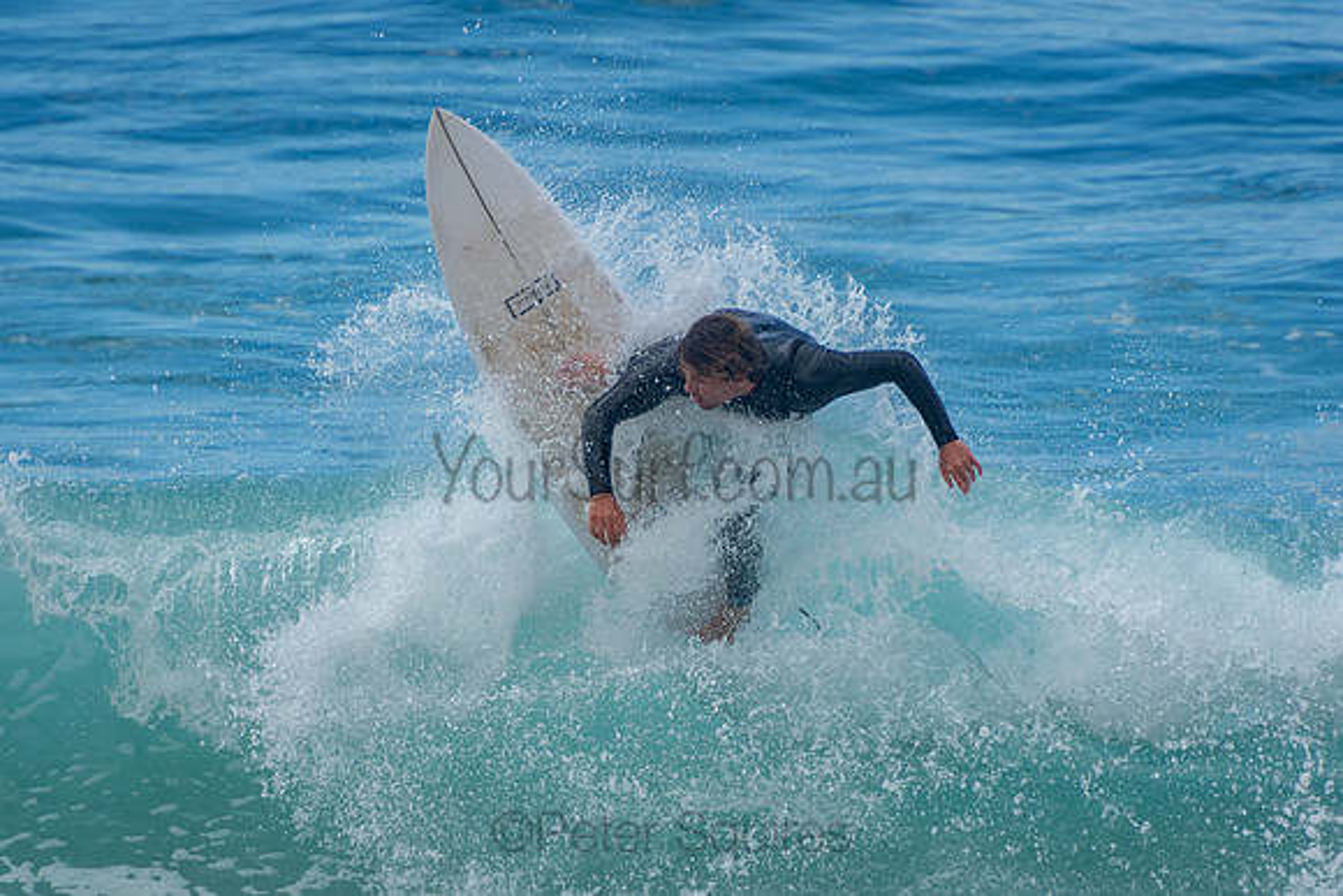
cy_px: 448
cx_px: 672
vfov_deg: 2.3
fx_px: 22388
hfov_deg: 3.4
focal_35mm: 600
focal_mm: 400
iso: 220
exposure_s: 1/1250
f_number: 5.6
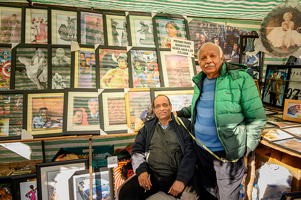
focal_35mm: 27
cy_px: 100
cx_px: 150
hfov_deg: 67.4
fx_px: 226
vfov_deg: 47.9
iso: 1400
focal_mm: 27
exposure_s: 1/1000
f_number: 4
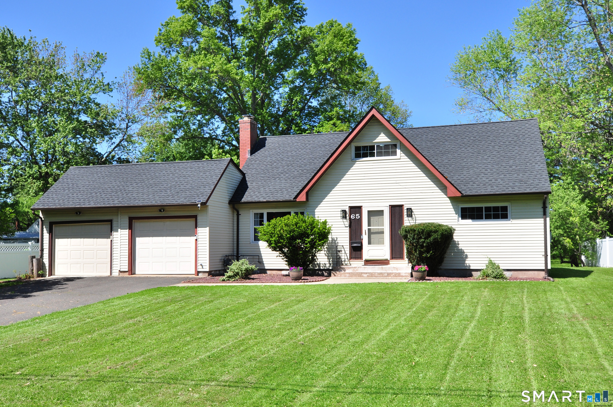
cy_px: 204
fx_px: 510
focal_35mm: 30
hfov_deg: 62.0
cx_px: 306
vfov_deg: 43.5
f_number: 8
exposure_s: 1/320
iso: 200
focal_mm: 20
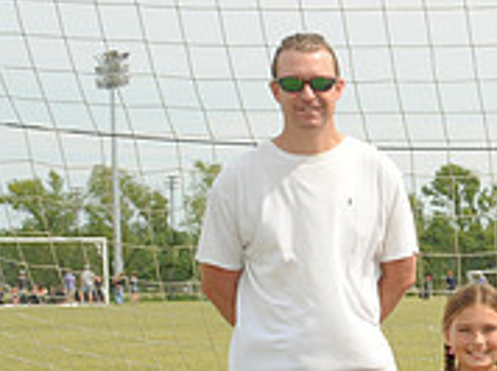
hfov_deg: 11.5
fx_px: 2337
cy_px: 354
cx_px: 785
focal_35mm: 163
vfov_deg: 9.0
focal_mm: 52
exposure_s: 1/125
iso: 200
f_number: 14
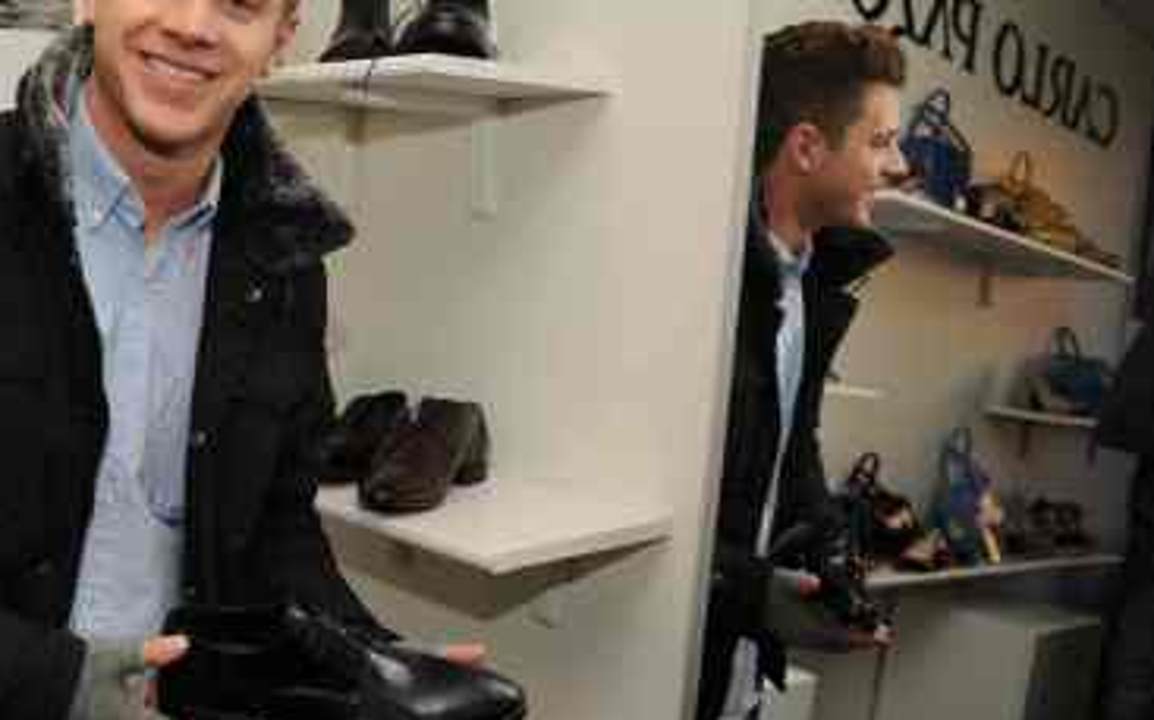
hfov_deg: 46.7
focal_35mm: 40
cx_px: 233
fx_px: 1257
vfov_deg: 31.9
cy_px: 302
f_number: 2.8
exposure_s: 1/250
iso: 200
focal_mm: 24
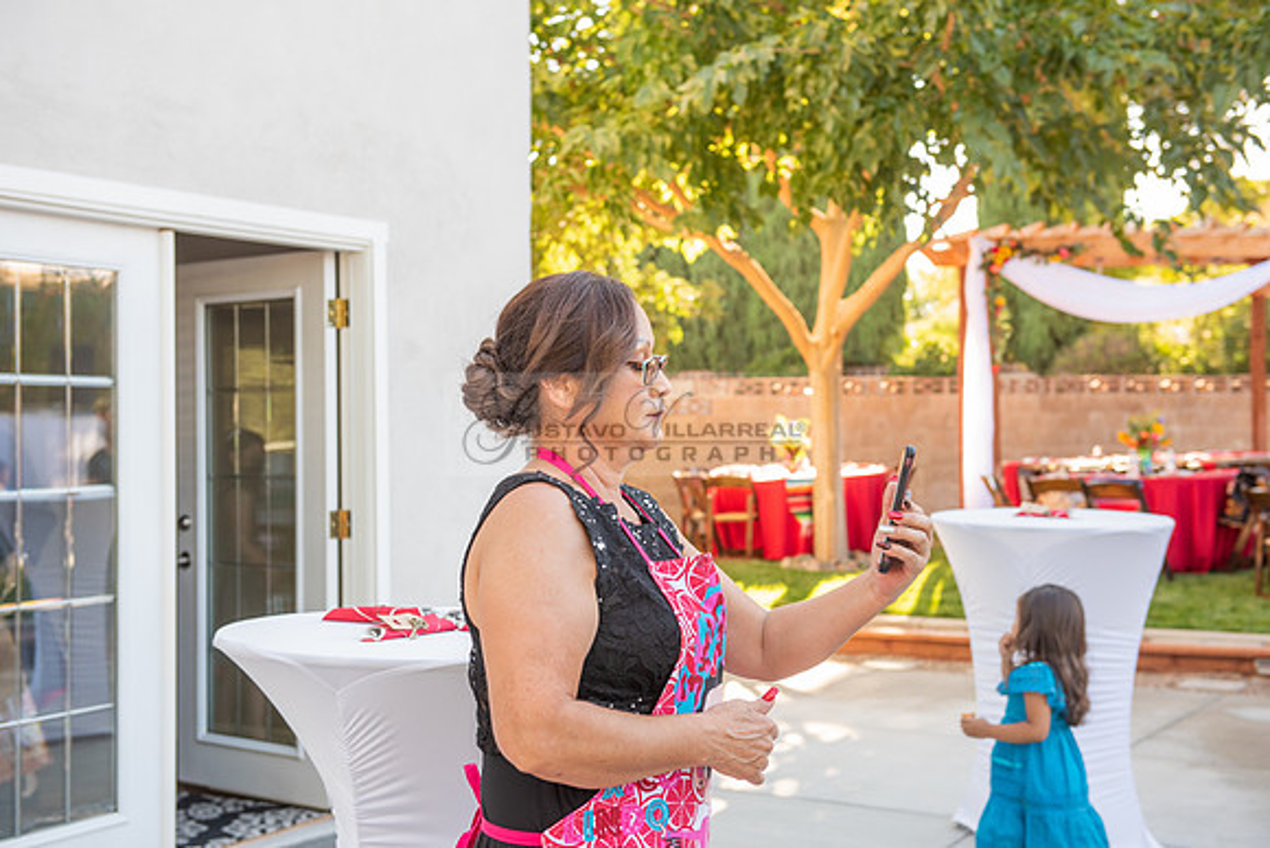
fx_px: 1764
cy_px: 424
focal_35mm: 50
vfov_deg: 27.0
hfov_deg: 39.6
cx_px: 635
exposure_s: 1/200
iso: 400
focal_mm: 50
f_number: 5
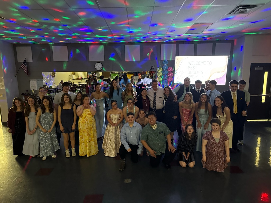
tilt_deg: -11.0
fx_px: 188
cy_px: 102
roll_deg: +1.1
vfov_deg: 56.8
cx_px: 136
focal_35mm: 24
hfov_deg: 71.6
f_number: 1.78
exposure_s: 1/30
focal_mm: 6.76
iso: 1250
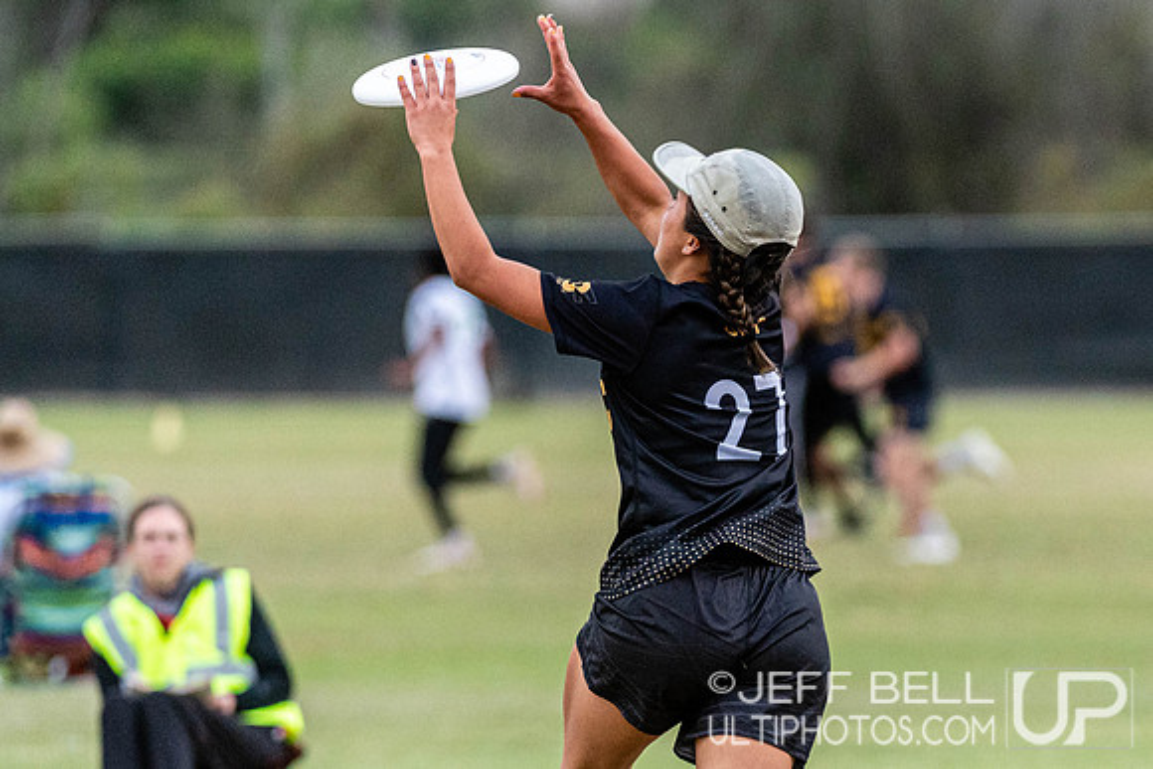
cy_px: 534
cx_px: 879
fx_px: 21579
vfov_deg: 2.0
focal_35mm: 674
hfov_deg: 3.1
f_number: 4
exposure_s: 1/1000
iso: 1250
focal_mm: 290
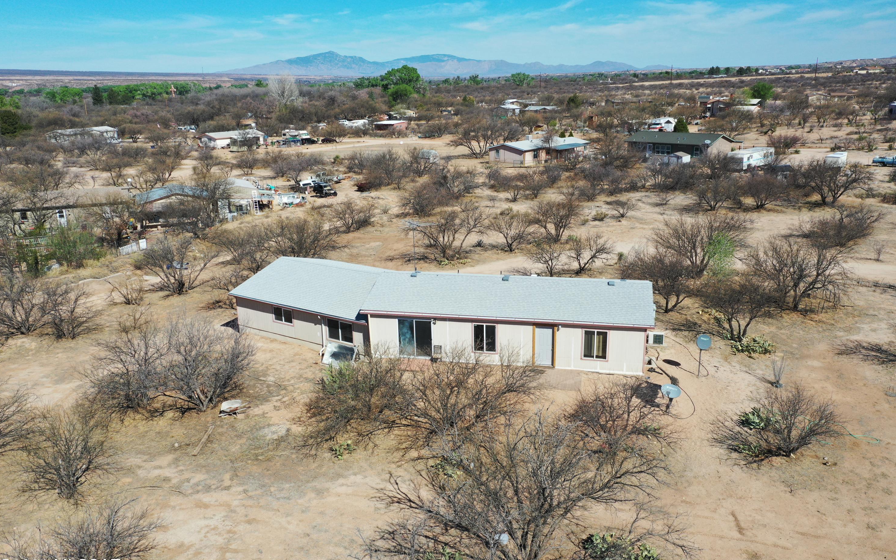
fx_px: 708
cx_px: 453
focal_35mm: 29
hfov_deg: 64.6
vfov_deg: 43.1
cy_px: 289
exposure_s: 1/640
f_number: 5.6
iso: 100
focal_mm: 10.26
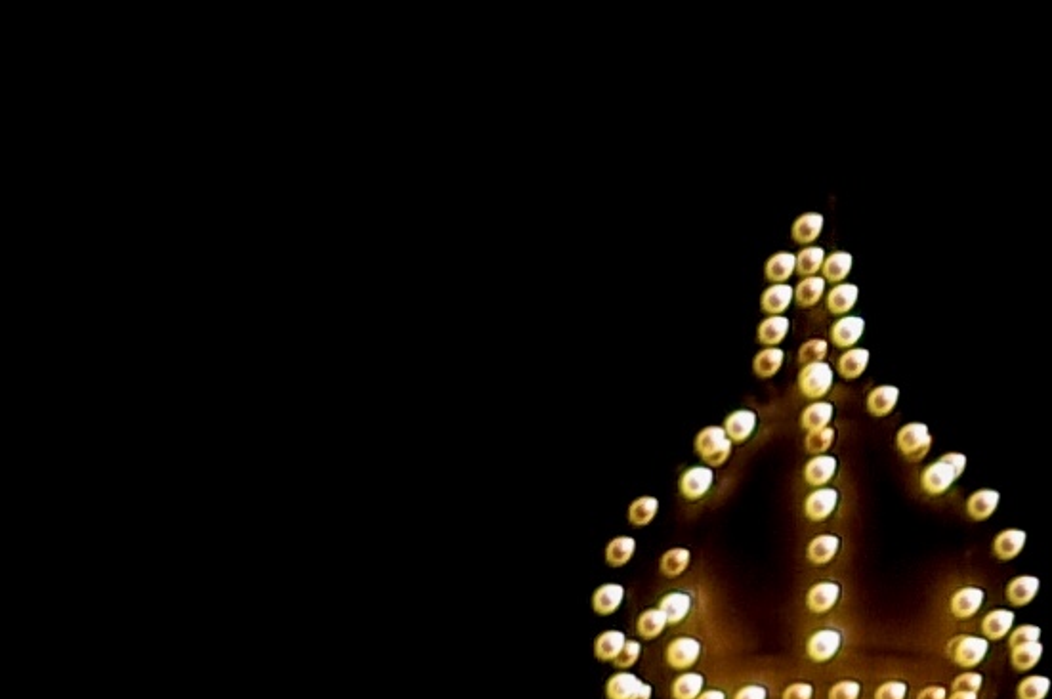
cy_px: 2345
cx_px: -358
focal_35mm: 570
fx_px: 16637
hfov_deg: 3.6
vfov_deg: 2.4
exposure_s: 1/50
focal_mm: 50
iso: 400
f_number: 4
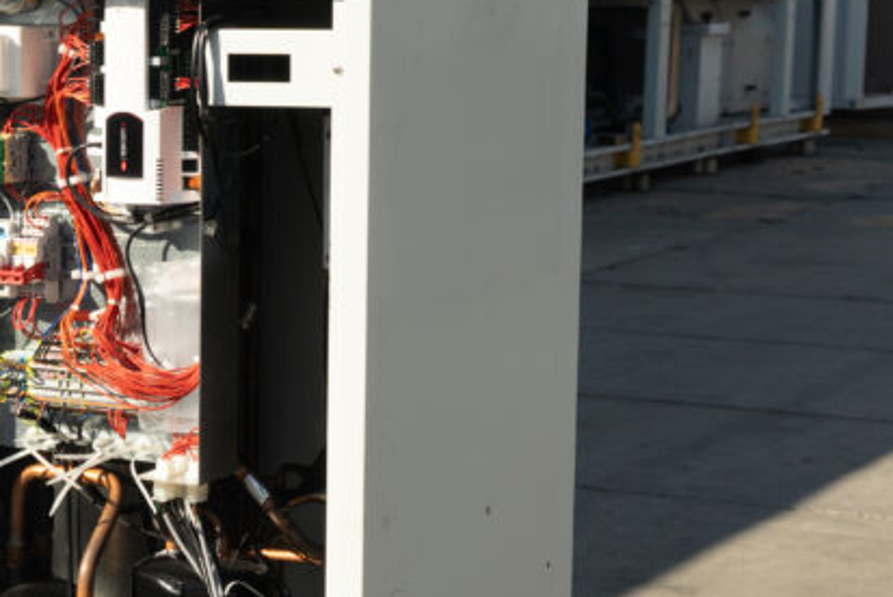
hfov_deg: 17.4
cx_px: -52
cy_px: 432
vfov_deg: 12.0
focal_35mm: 114
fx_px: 2830
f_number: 8
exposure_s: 1/125
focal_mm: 46
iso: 100
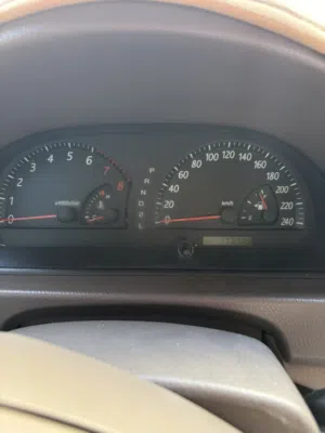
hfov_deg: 53.1
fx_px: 325
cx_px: 162
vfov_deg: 67.3
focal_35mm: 26
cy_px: 216
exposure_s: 1/63
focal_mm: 5.96
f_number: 1.6
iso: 125
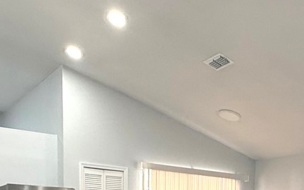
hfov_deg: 36.3
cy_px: 286
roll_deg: -0.8
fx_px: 456
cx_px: 215
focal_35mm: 55
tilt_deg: -7.0
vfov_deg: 20.2
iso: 200
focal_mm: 2.22
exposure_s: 1/120
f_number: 2.2
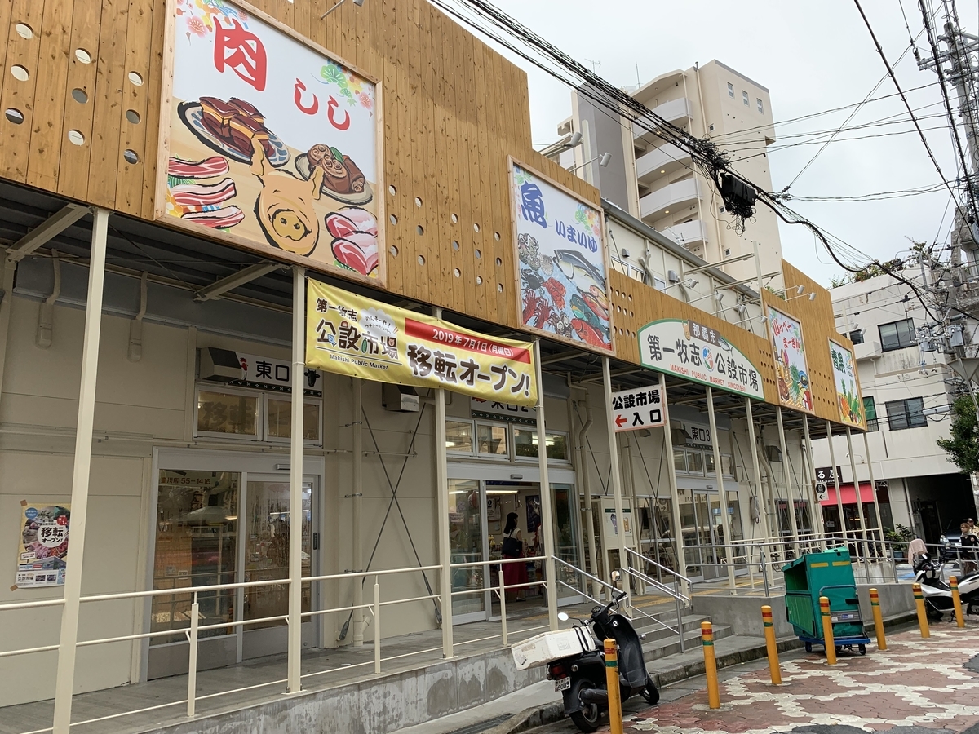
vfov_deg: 53.1
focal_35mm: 26
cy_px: 367
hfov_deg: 67.3
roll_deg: +3.7
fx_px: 735
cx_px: 490
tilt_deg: +15.3
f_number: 1.8
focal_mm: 4.25
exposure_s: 1/410
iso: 25
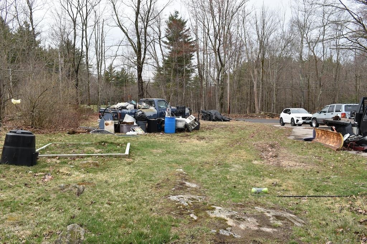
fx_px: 321
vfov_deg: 41.7
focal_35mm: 32
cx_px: 184
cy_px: 122
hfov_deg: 59.5
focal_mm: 21
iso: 160
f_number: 8
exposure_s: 1/250
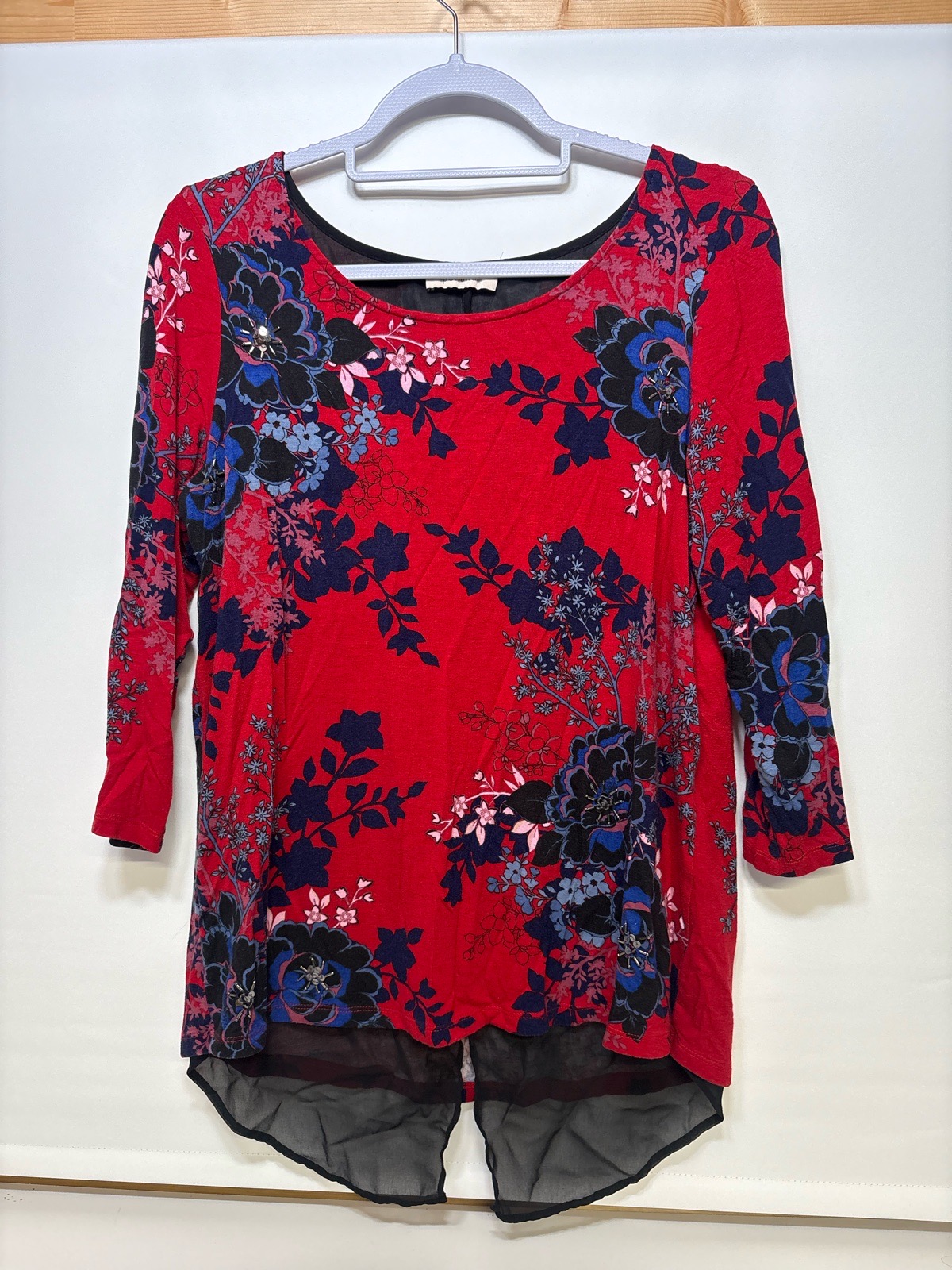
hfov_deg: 53.1
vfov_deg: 67.3
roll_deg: +0.0
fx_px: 953
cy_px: 635
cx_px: 476
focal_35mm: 26
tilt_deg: -2.4
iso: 125
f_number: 1.6
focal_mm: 5.96
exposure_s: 1/50
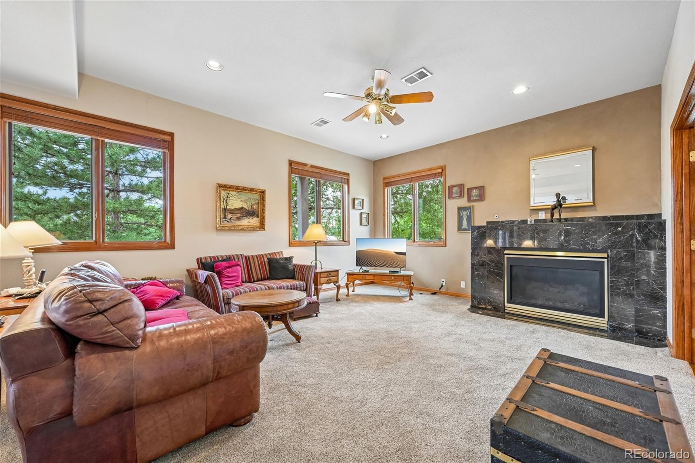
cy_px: 232
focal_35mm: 14
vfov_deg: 81.2
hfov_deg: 104.3
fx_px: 270
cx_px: 348
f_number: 10
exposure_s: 1/10
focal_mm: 14
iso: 400
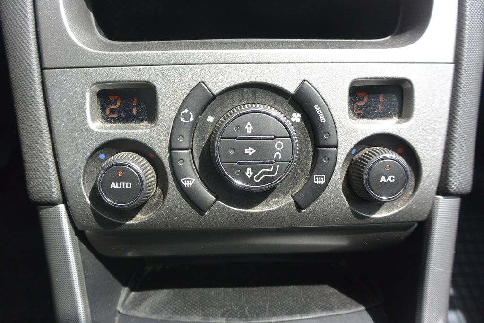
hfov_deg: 67.4
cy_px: 162
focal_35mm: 27
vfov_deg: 47.9
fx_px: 363
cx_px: 242
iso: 160
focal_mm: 10
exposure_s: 1/500
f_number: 4
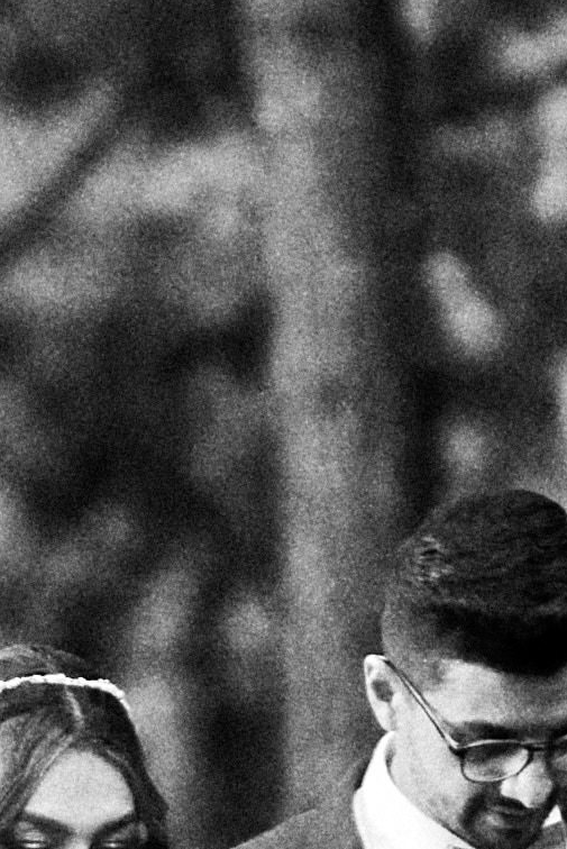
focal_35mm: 676
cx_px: 529
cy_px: -221
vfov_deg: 3.0
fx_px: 15947
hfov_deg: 2.0
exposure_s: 1/400
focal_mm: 85
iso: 1000
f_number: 1.8
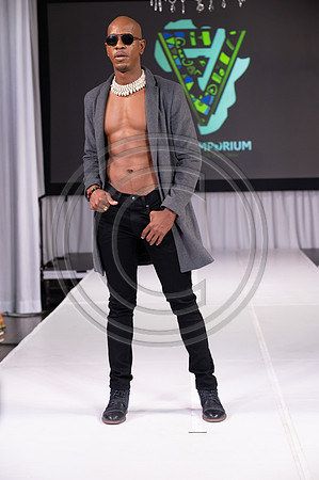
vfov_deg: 22.2
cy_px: 240
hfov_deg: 14.8
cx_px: 160
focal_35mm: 92
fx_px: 1226
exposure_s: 1/400
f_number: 5.6
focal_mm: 92
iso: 2000
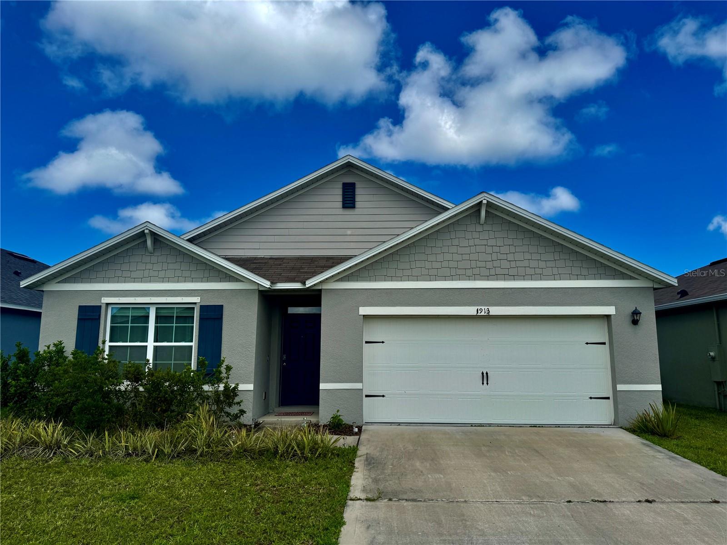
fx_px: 504
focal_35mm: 24
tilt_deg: +8.7
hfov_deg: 71.6
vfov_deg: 56.8
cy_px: 272
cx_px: 364
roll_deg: +0.3
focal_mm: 6.76
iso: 80
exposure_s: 1/6410
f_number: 1.78
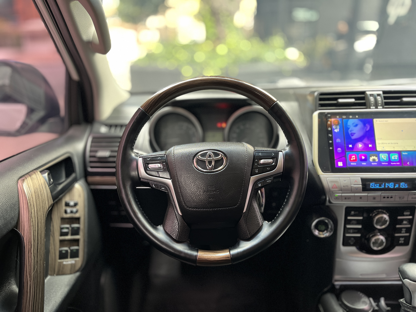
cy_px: 156
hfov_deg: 67.3
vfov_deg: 53.1
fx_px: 312
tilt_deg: -19.7
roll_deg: -0.4
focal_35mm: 26
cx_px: 208
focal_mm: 5.1
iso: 400
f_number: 1.6
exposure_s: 1/60
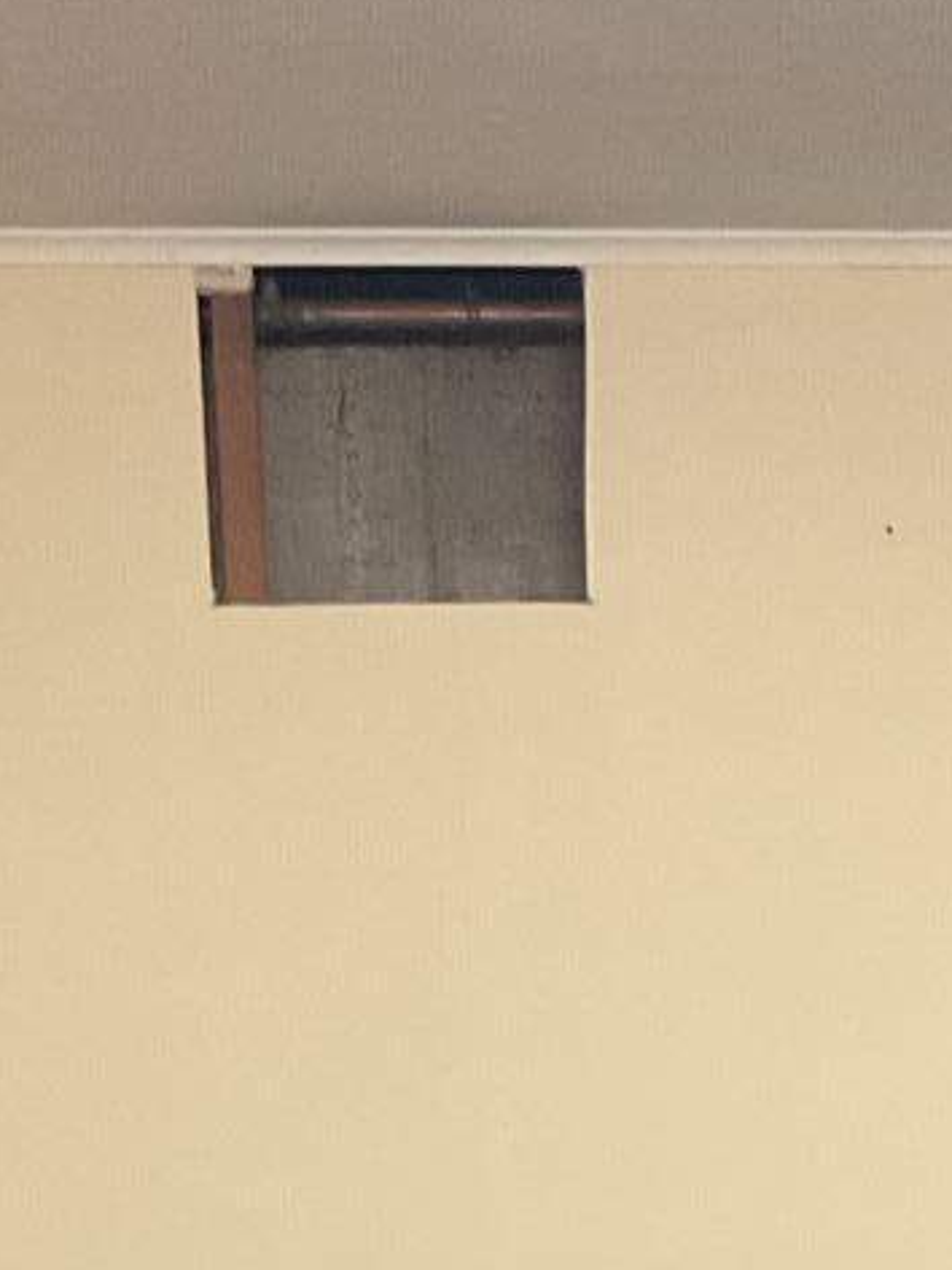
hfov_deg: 12.4
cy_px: 1875
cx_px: 882
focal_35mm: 118
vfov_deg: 15.5
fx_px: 4327
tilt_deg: -13.7
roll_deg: +0.2
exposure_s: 1/30
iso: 250
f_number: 1.8
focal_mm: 3
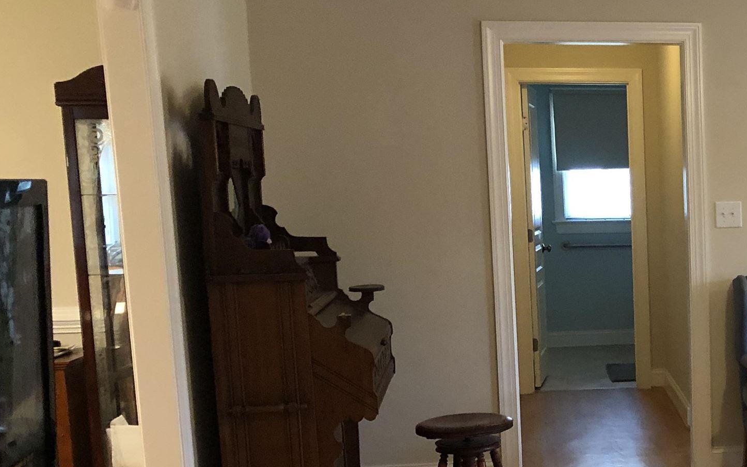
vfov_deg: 20.4
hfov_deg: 29.8
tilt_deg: -9.0
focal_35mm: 63
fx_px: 1283
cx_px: 785
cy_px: 376
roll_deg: +0.5
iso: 100
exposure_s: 1/15
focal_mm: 3.99
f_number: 1.8
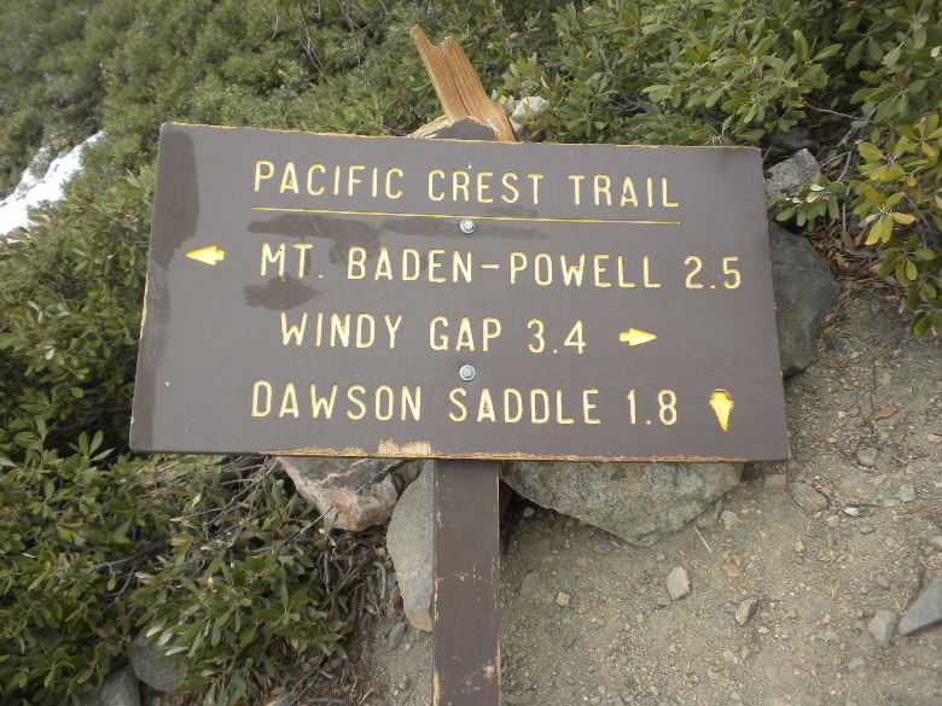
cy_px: 353
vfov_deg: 38.7
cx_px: 471
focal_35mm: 37
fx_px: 1007
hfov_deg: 50.1
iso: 64
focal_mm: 6.6
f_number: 3.5
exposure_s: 1/301
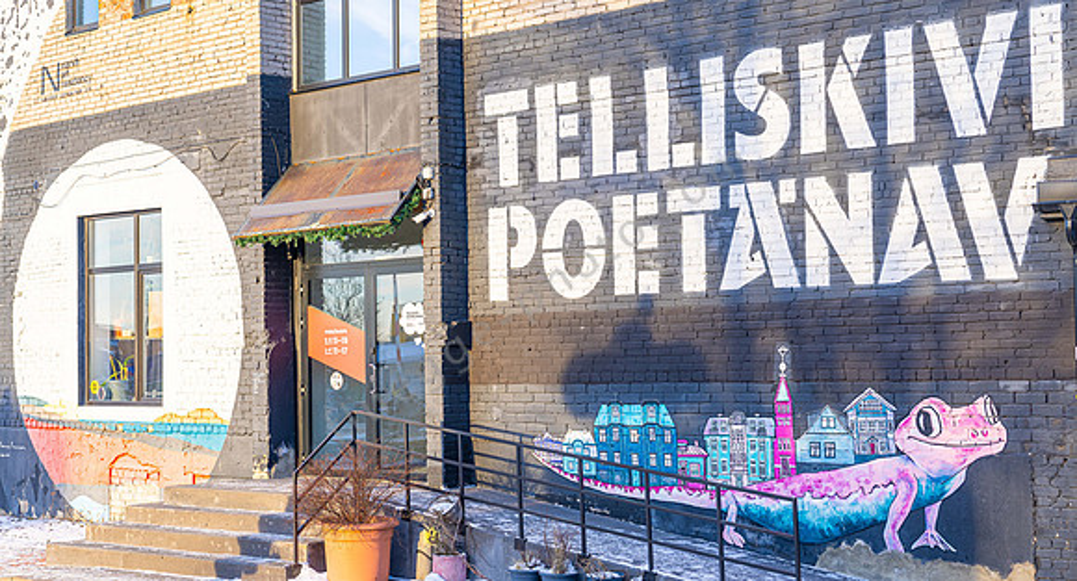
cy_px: 291
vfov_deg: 21.1
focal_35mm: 55
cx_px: 521
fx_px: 1560
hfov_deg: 38.1
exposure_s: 1/250
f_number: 3.5
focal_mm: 47
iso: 100
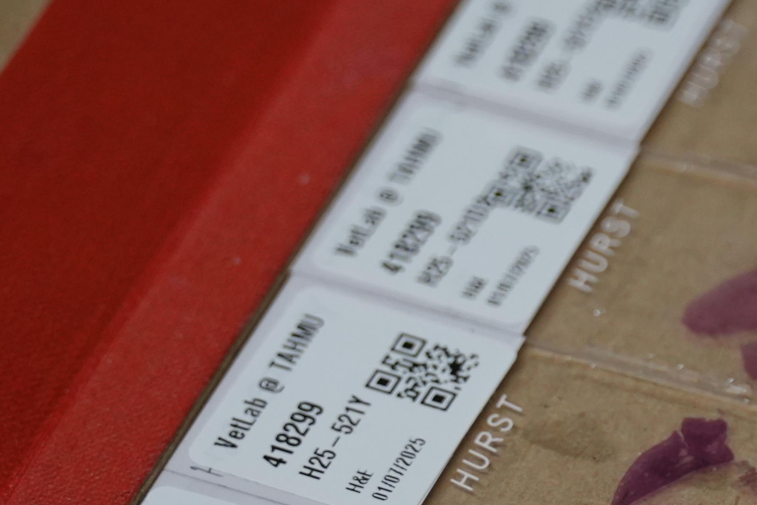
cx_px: 671
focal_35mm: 320
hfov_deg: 6.4
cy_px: 331
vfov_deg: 4.3
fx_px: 6728
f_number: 4
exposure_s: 1/160
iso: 800
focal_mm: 70
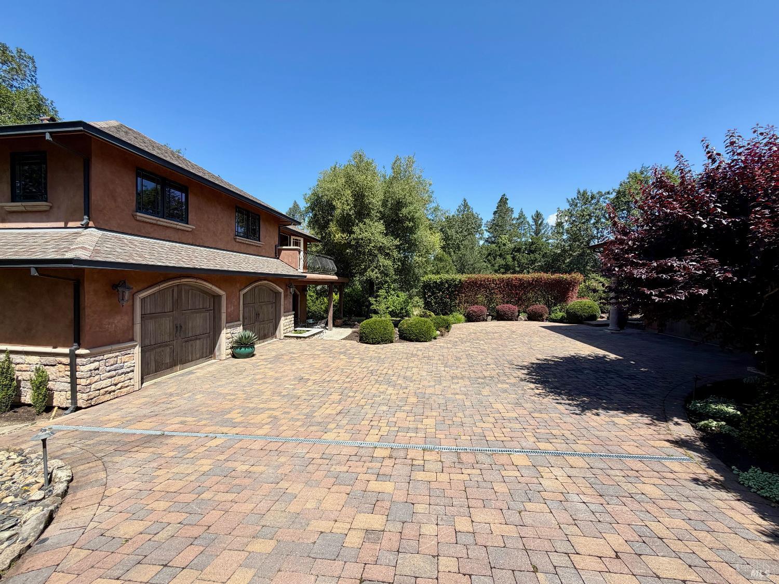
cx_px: 390
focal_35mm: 14
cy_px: 292
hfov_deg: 102.1
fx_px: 315
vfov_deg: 85.7
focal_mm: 2.22
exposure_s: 1/770
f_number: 2.2
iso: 32
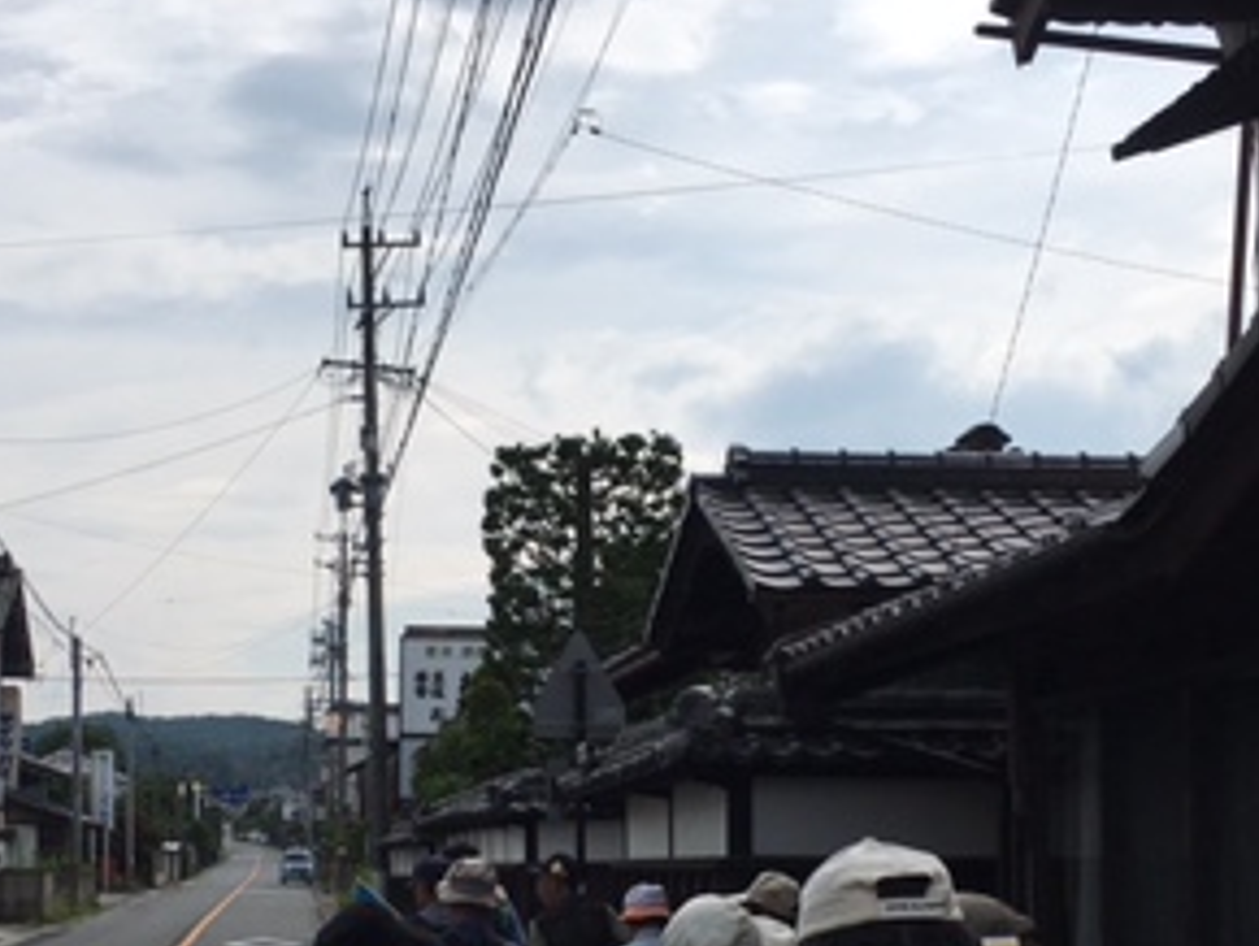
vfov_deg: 22.7
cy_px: 742
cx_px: 530
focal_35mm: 64
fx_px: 2330
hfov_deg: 30.2
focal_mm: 4.15
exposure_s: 1/3344
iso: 25
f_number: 2.2
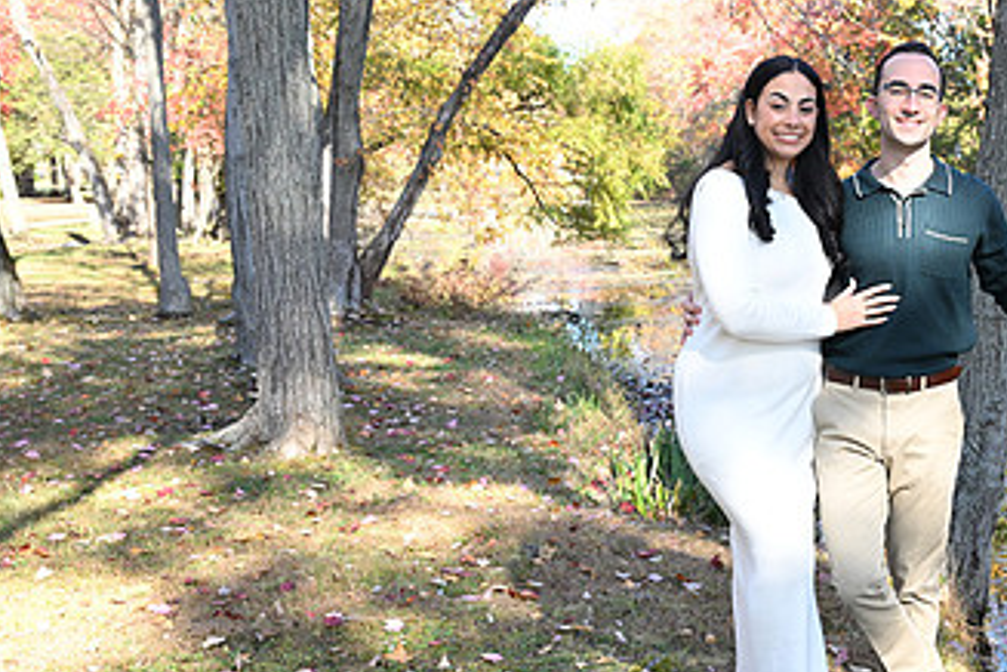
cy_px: 307
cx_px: 804
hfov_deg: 34.6
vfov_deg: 24.2
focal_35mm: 56
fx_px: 1563
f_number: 6.3
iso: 200
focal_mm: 31.5
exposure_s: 1/100
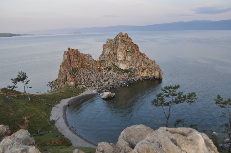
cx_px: 116
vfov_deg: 39.9
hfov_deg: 57.3
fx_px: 212
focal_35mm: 33
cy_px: 76
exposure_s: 1/125
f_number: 5.6
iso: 200
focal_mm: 22
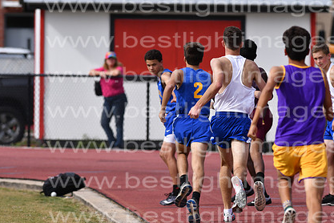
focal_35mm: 626
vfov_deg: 2.2
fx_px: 5807
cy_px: 130
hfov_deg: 3.3
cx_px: 230
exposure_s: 1/2500
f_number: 5.6
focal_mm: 300
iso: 400
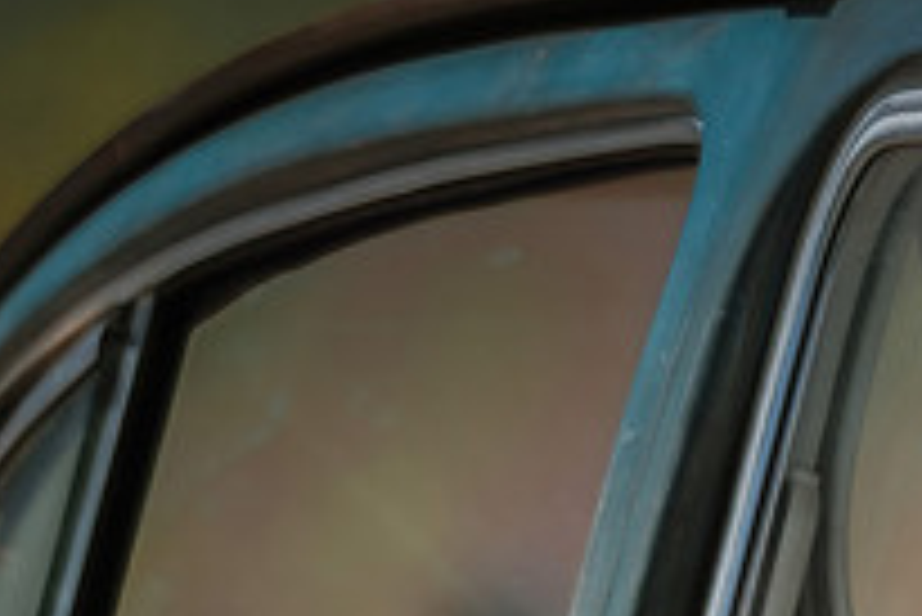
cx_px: 918
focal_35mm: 2551
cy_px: 641
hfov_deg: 0.8
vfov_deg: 0.5
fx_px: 65378
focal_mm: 600
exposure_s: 1/125
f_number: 8
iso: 125
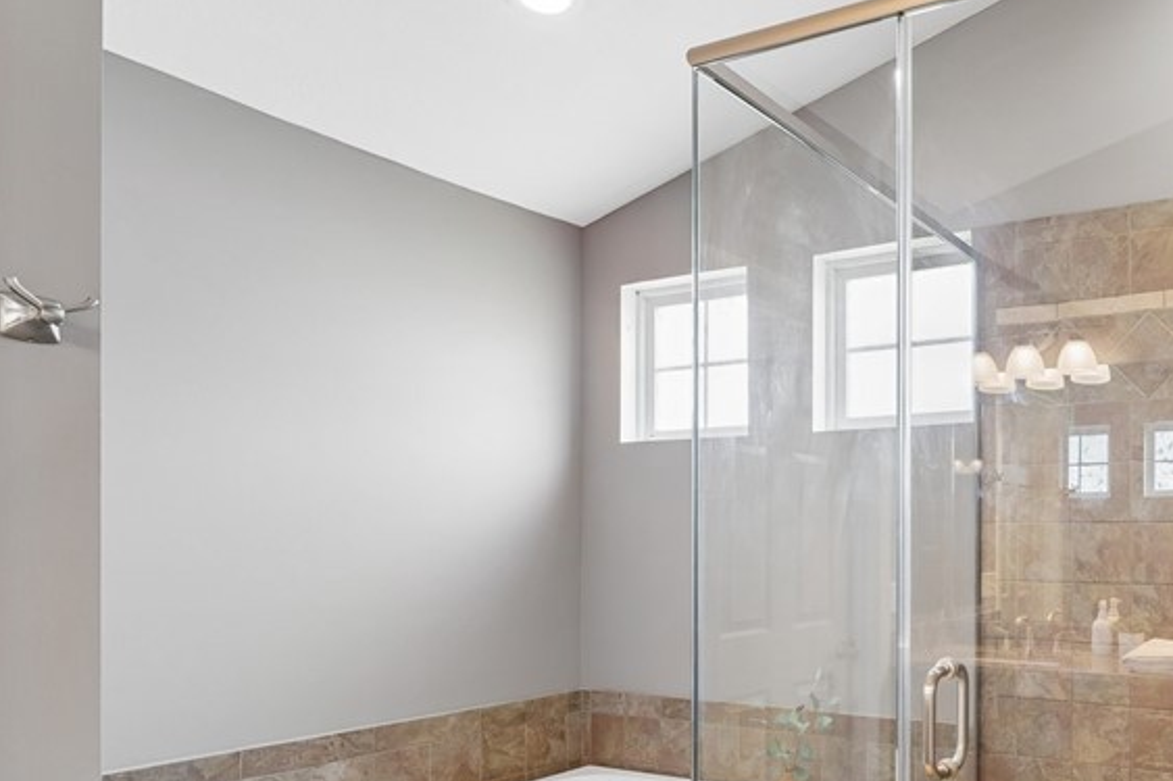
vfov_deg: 46.7
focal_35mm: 27
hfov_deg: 60.2
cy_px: 553
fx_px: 879
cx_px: 990
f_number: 5.6
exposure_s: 1/10
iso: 200
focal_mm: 14
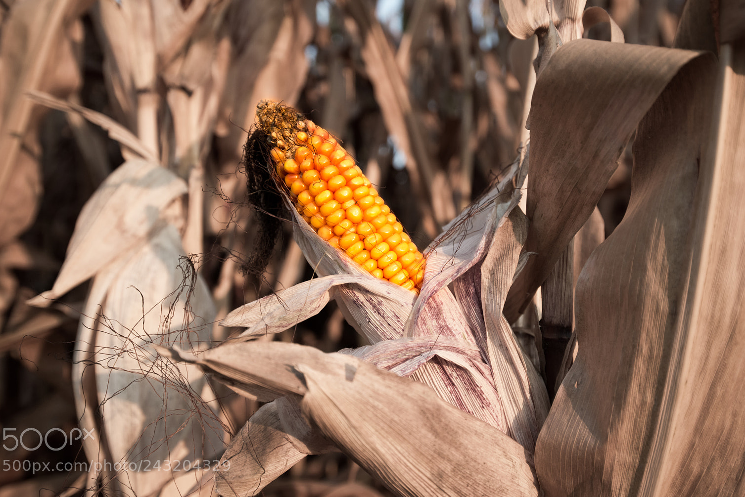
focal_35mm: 34
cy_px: 240
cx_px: 368
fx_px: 704
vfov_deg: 38.9
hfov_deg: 55.8
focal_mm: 32
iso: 400
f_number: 5
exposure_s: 1/500
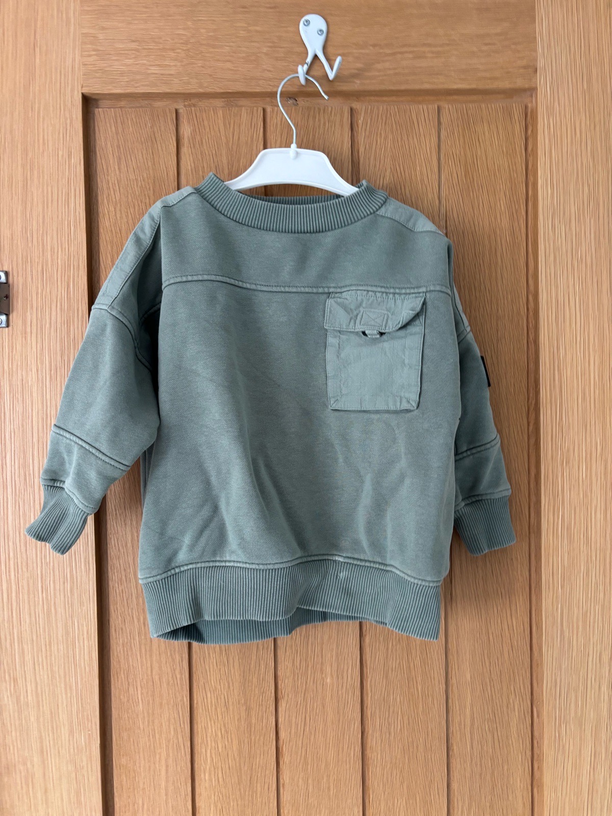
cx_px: 306
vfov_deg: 67.3
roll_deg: +0.4
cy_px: 408
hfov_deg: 53.1
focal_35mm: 26
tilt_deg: -3.1
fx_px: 613
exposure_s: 1/50
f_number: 1.6
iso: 200
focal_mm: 5.96
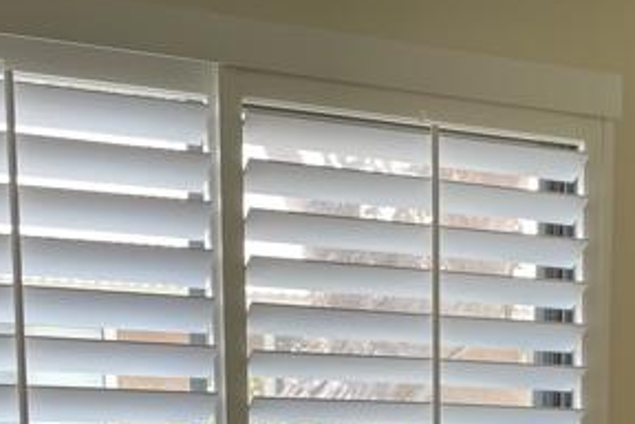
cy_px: 693
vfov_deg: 13.2
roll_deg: -2.0
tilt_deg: -10.2
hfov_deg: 20.1
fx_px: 1693
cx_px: 730
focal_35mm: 96
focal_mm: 4.2
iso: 50
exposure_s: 1/120
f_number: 1.6
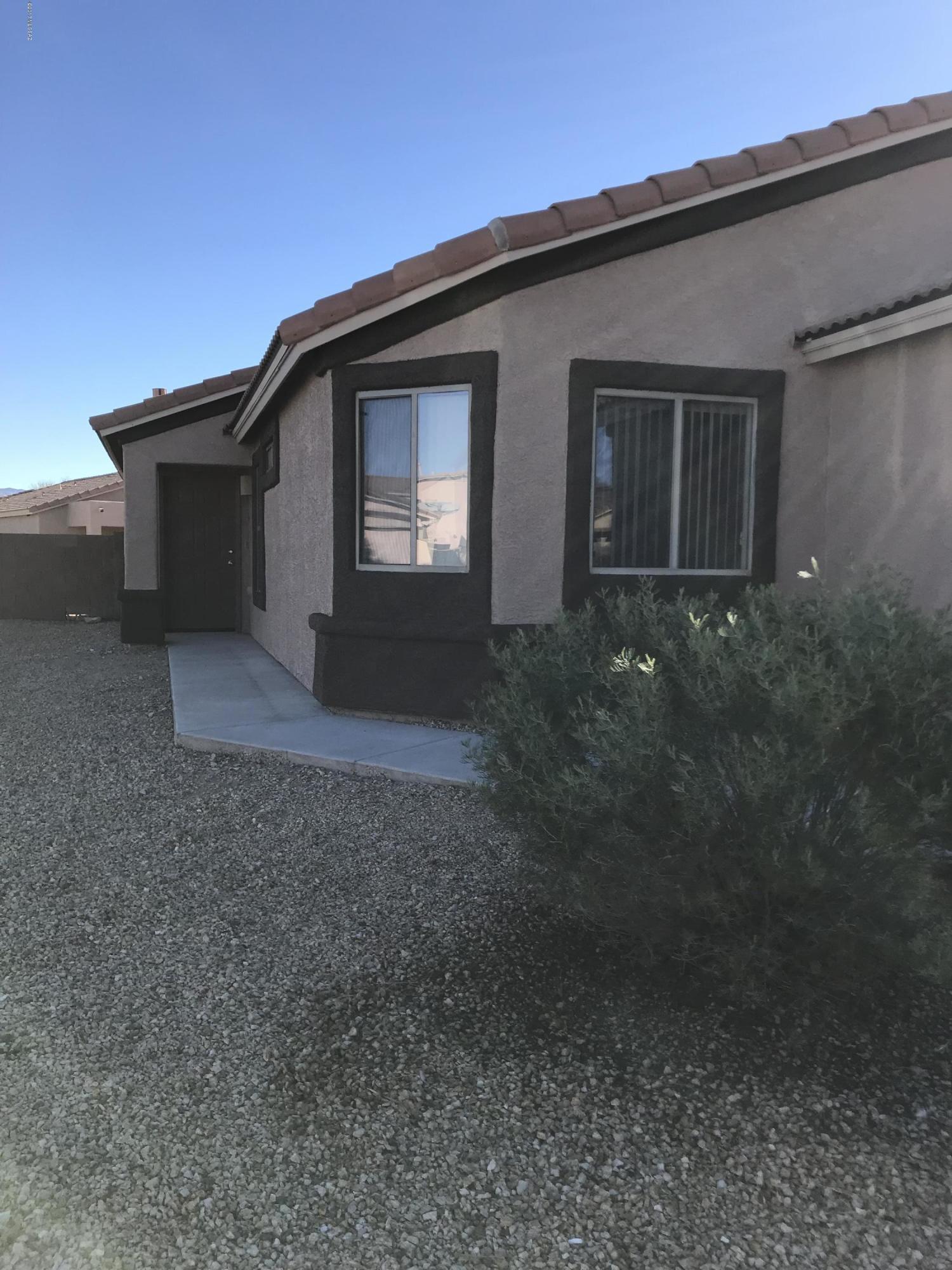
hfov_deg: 49.7
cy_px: 635
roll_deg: -2.1
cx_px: 476
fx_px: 1027
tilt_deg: -2.3
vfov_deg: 63.4
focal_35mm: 28
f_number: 1.8
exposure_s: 1/1277
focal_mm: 3.99
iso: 20
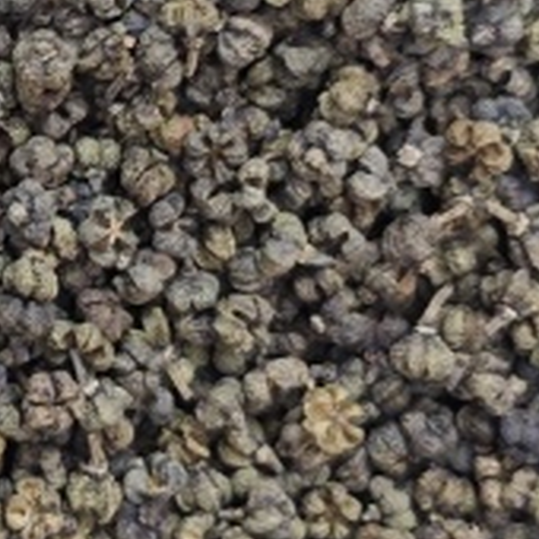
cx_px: -105
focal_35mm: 133
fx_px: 2343
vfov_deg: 13.0
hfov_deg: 12.8
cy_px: 14
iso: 250
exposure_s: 1/100
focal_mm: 5.84
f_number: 1.6
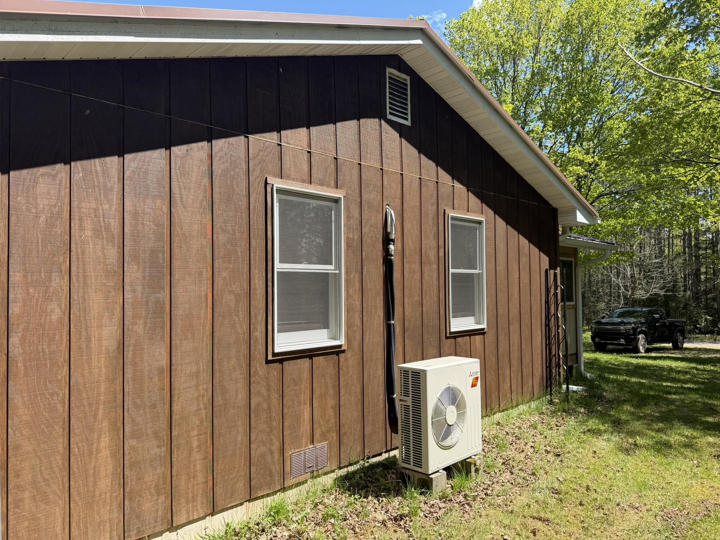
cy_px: 270
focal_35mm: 24
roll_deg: +0.5
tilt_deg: +2.1
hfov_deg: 71.6
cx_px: 360
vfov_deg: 56.8
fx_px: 499
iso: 80
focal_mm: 6.76
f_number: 1.78
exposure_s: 1/1522
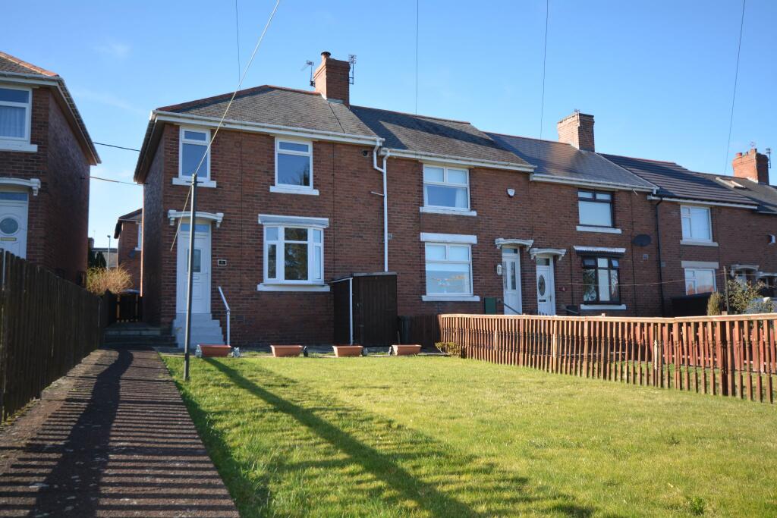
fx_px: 648
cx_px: 388
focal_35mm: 30
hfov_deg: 61.9
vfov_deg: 43.6
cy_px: 259
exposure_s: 1/200
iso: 160
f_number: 5.6
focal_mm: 20
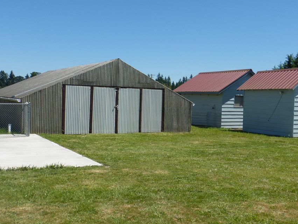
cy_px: 118
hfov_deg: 44.7
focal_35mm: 42
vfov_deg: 34.3
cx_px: 168
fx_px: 362
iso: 100
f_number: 3.7
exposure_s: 1/1000
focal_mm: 6.1
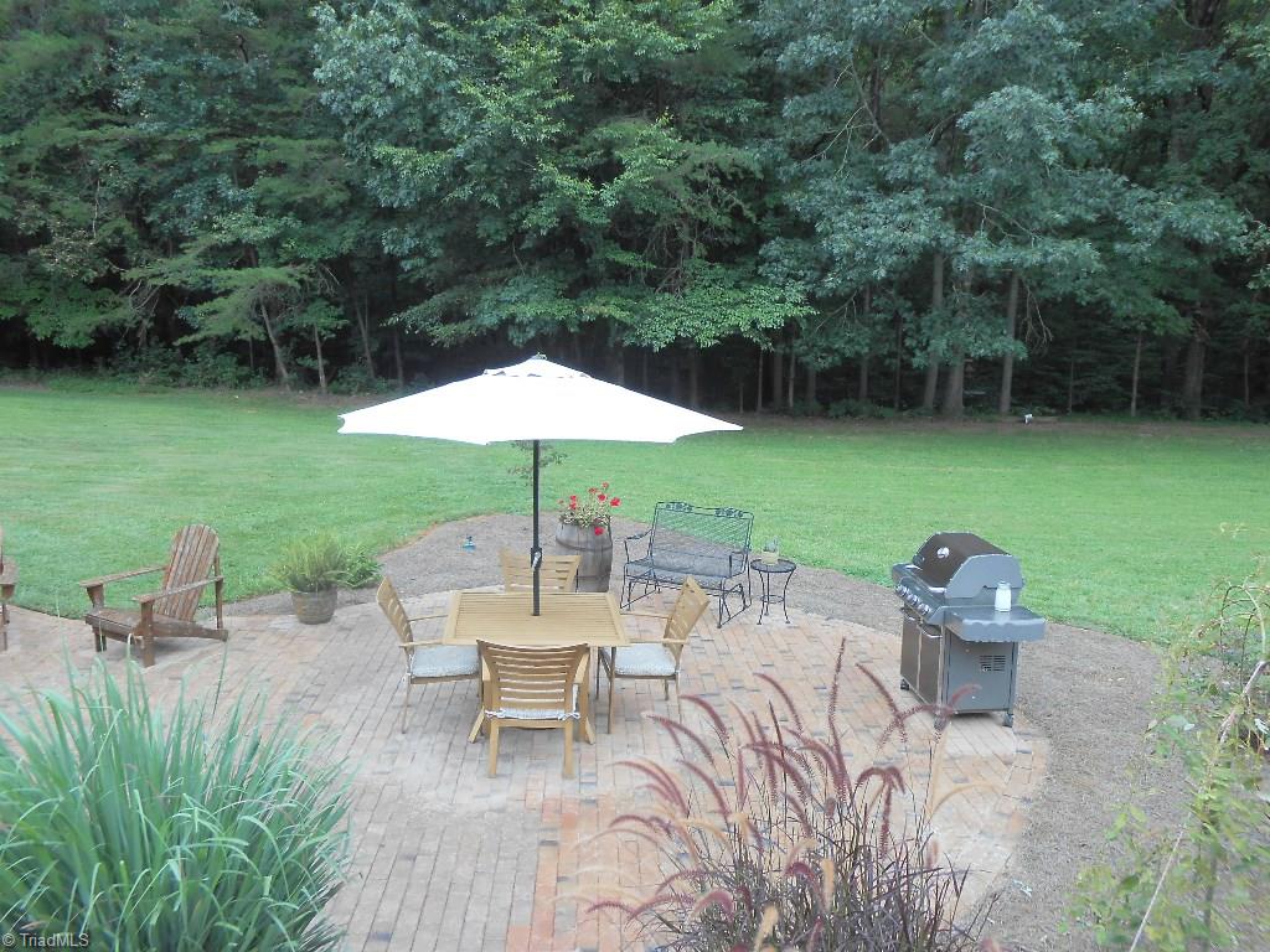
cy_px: 476
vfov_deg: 53.1
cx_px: 635
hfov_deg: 67.3
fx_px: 954
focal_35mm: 26
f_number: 3.5
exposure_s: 1/80
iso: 80
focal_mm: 4.6
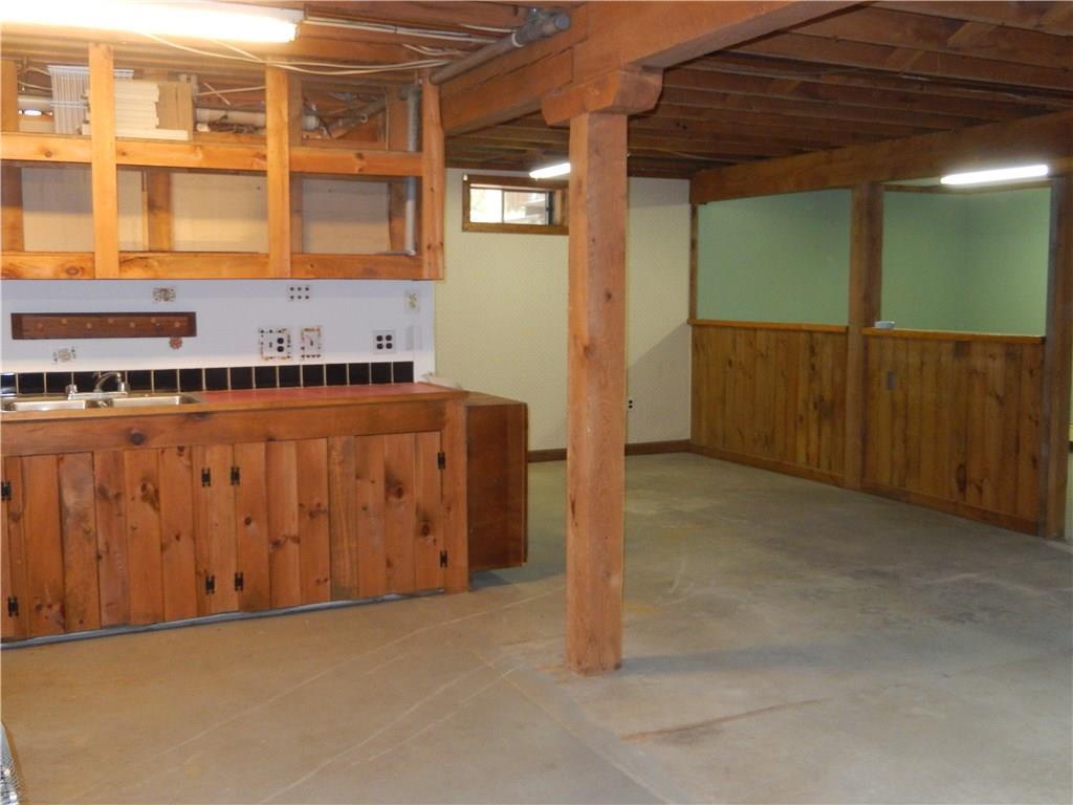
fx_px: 1116
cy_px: 402
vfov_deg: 39.7
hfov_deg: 51.4
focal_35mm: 36
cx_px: 536
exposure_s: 1/30
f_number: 4
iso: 500
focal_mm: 6.5
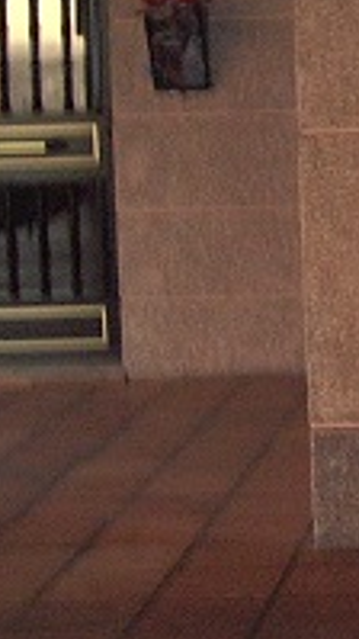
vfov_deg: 18.6
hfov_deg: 9.6
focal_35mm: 115
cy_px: 263
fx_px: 1945
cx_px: 779
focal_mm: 5.8
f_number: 2.6
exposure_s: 1/40
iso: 200
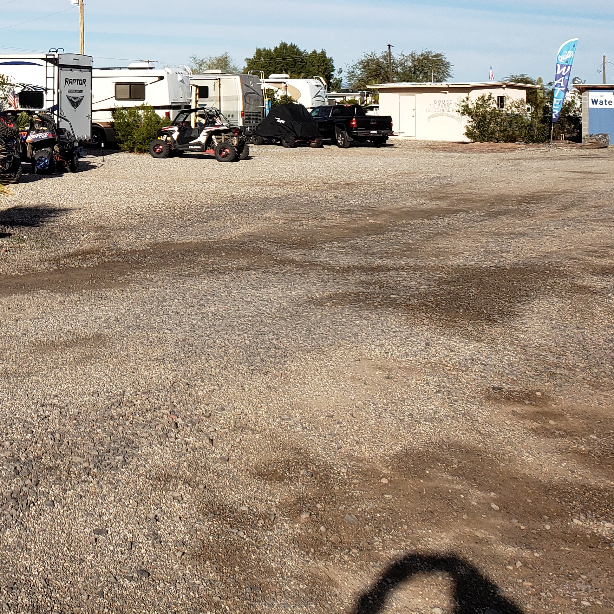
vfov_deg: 31.0
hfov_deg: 29.4
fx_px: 1064
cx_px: -42
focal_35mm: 53
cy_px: 84
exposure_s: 1/1874
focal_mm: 4.3
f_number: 2.4
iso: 50
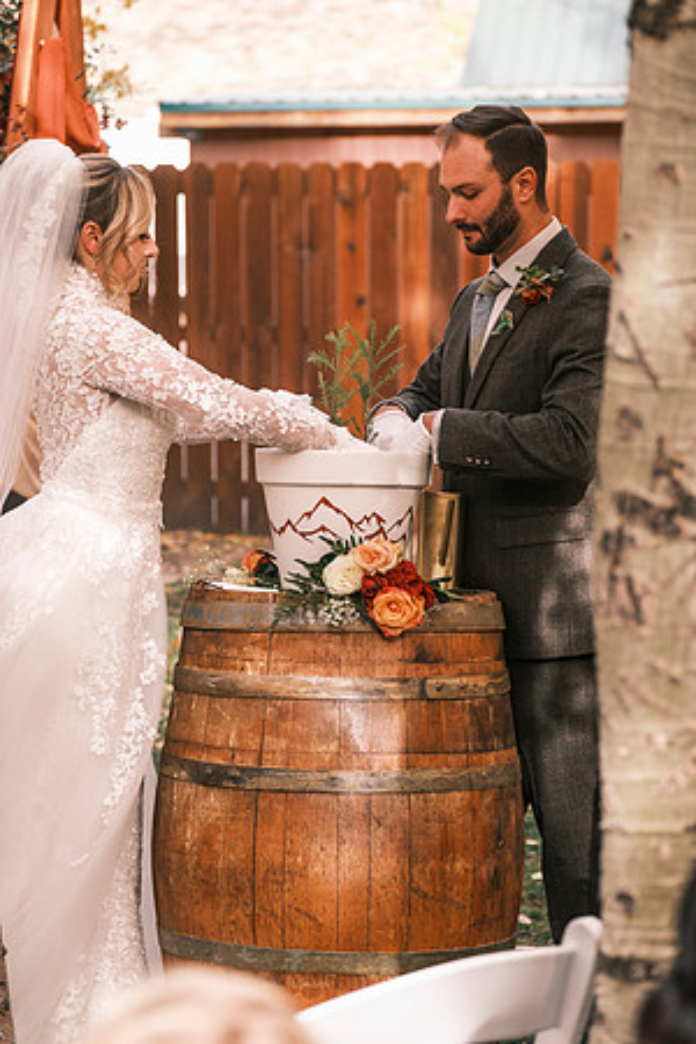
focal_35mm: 99
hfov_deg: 13.8
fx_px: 2871
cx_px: 348
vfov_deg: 20.6
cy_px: 522
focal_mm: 66
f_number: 3.2
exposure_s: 1/500
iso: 400
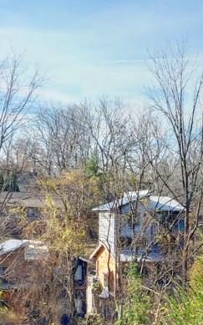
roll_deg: -0.4
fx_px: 717
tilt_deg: -4.5
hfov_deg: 15.5
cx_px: 247
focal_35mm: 81
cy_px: 287
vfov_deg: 24.8
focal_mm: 4.15
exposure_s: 1/509
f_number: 2.2
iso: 25
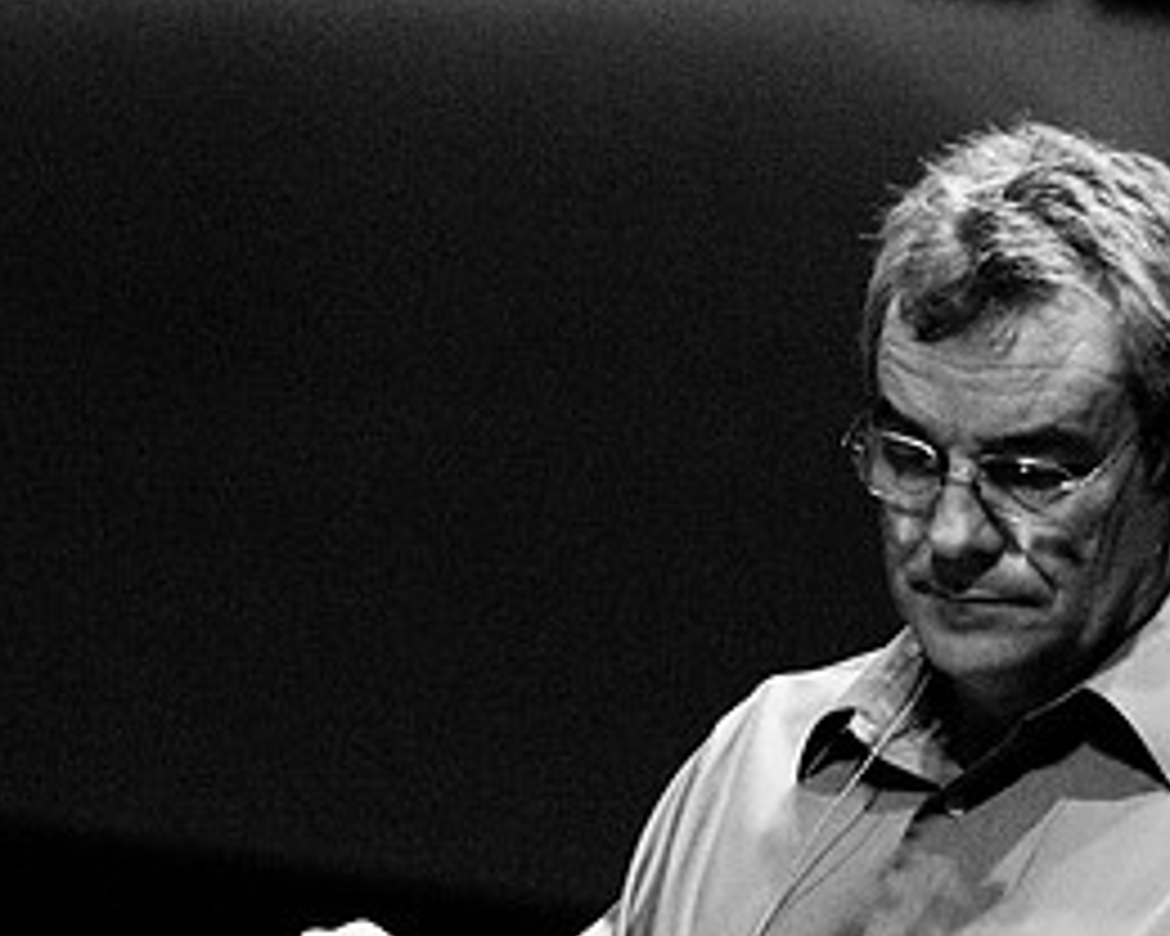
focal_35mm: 393
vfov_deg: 3.9
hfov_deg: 4.9
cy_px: 808
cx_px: 868
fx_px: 13610
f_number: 3.2
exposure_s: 1/250
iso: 1000
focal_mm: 125
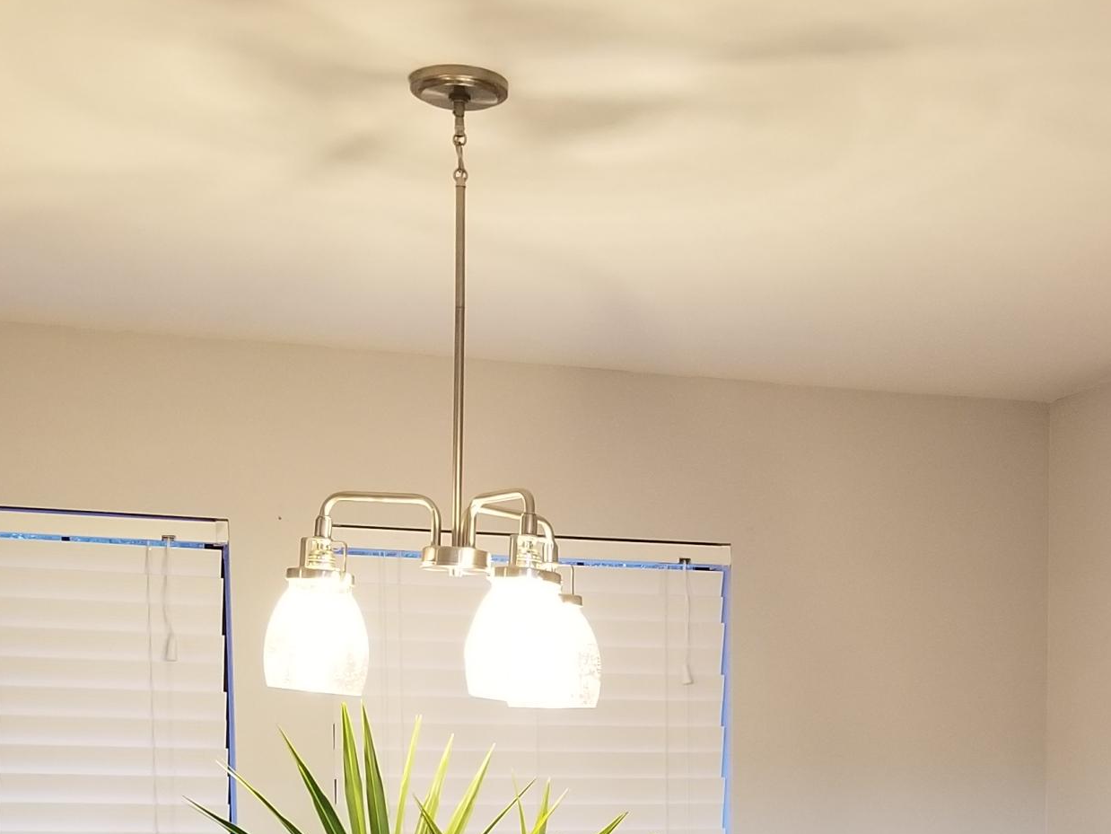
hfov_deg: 30.4
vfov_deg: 21.7
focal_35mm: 63
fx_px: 2022
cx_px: 766
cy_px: 986
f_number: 1.7
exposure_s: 1/15
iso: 200
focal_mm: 4.3
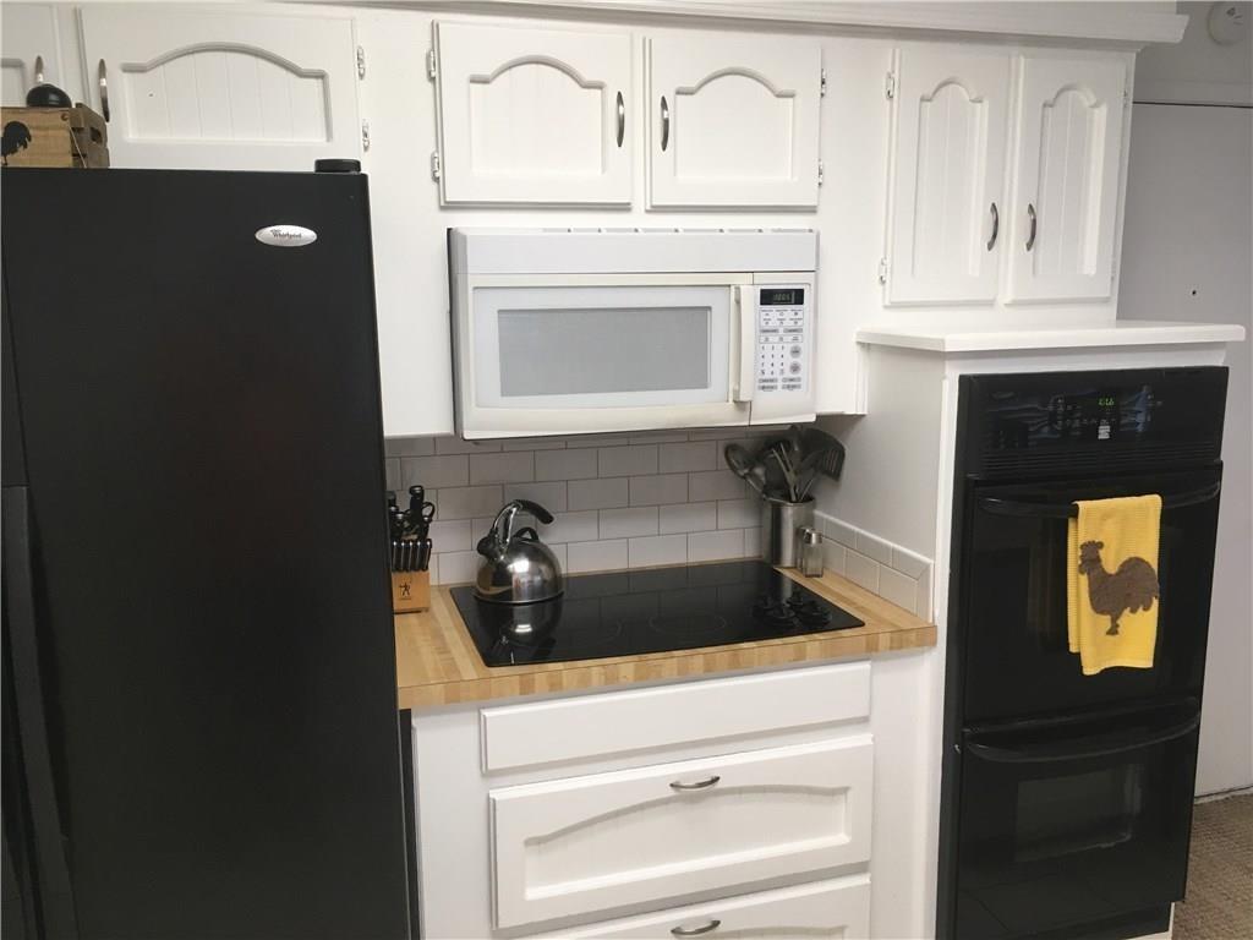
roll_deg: +0.9
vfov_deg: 48.2
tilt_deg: -8.9
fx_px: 1050
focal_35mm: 29
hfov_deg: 61.7
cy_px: 470
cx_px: 626
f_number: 2.2
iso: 40
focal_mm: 4.15
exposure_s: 1/30
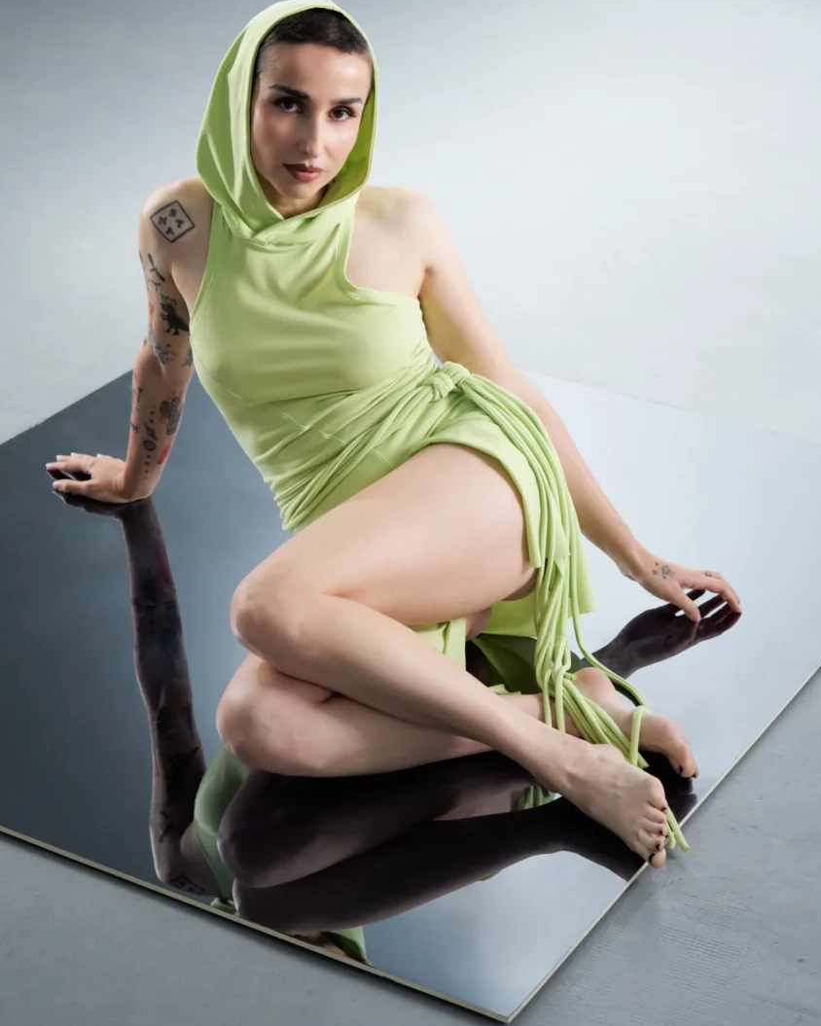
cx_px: 332
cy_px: 401
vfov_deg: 22.7
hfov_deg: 18.3
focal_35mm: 84
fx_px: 2551
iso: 1000
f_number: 5.6
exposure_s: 1/200
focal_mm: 59
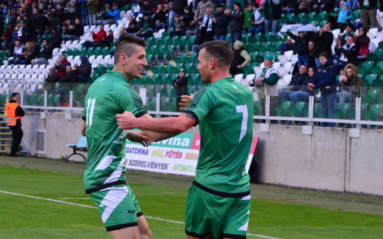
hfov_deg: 16.3
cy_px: 114
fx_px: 1336
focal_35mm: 128
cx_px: 221
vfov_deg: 10.2
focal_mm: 70
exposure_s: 1/640
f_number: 5.6
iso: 3200
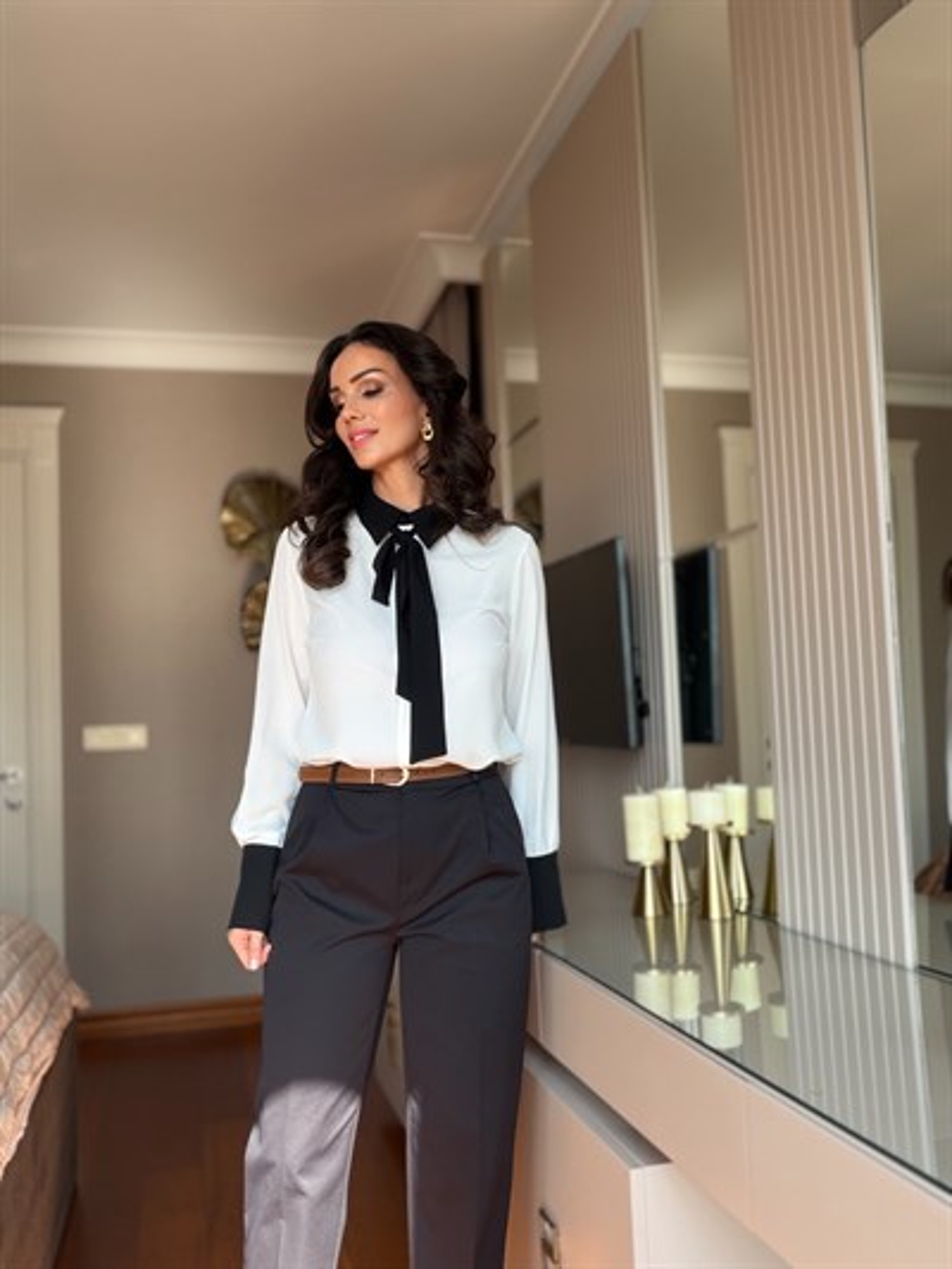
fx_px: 1100
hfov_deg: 46.8
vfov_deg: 60.0
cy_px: 634
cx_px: 476
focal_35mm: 30
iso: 32
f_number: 1.9
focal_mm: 2.71
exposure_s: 1/121
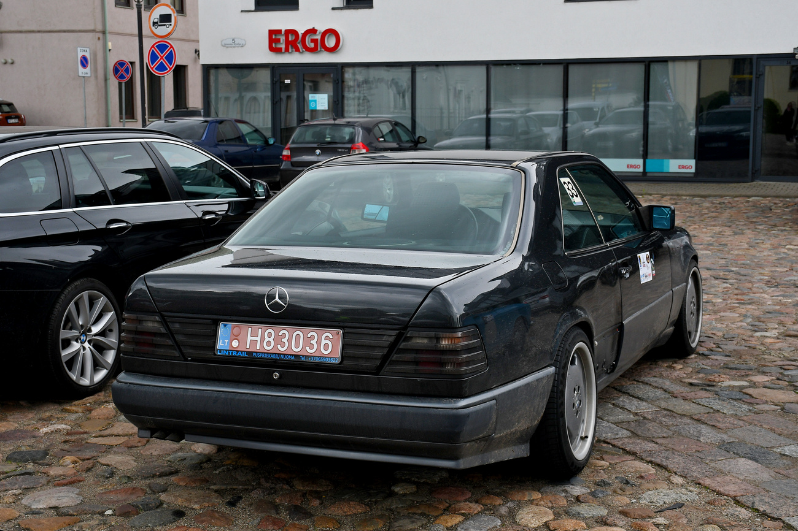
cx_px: 399
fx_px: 1064
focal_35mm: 48
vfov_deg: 28.1
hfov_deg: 41.1
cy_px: 266
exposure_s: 1/200
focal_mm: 32
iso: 200
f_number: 6.3
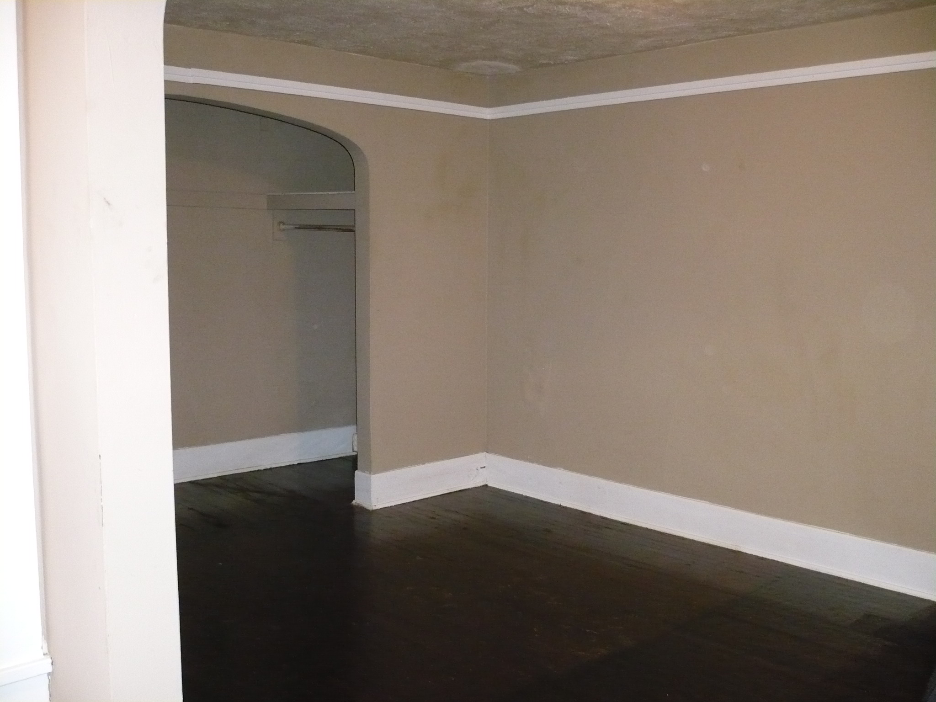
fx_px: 946
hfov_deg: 52.6
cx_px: 468
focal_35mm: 35
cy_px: 351
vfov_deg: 40.7
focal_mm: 5.8
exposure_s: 1/30
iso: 500
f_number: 2.8
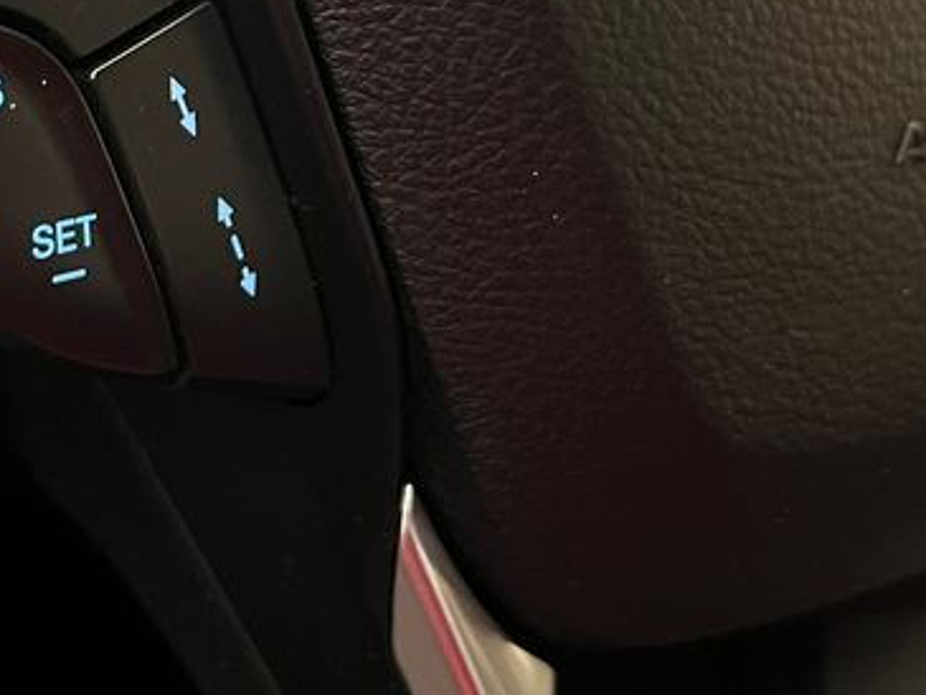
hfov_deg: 26.5
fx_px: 1953
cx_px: 282
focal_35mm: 73
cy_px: 5
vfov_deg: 19.6
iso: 640
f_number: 1.6
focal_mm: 5.1
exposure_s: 1/28
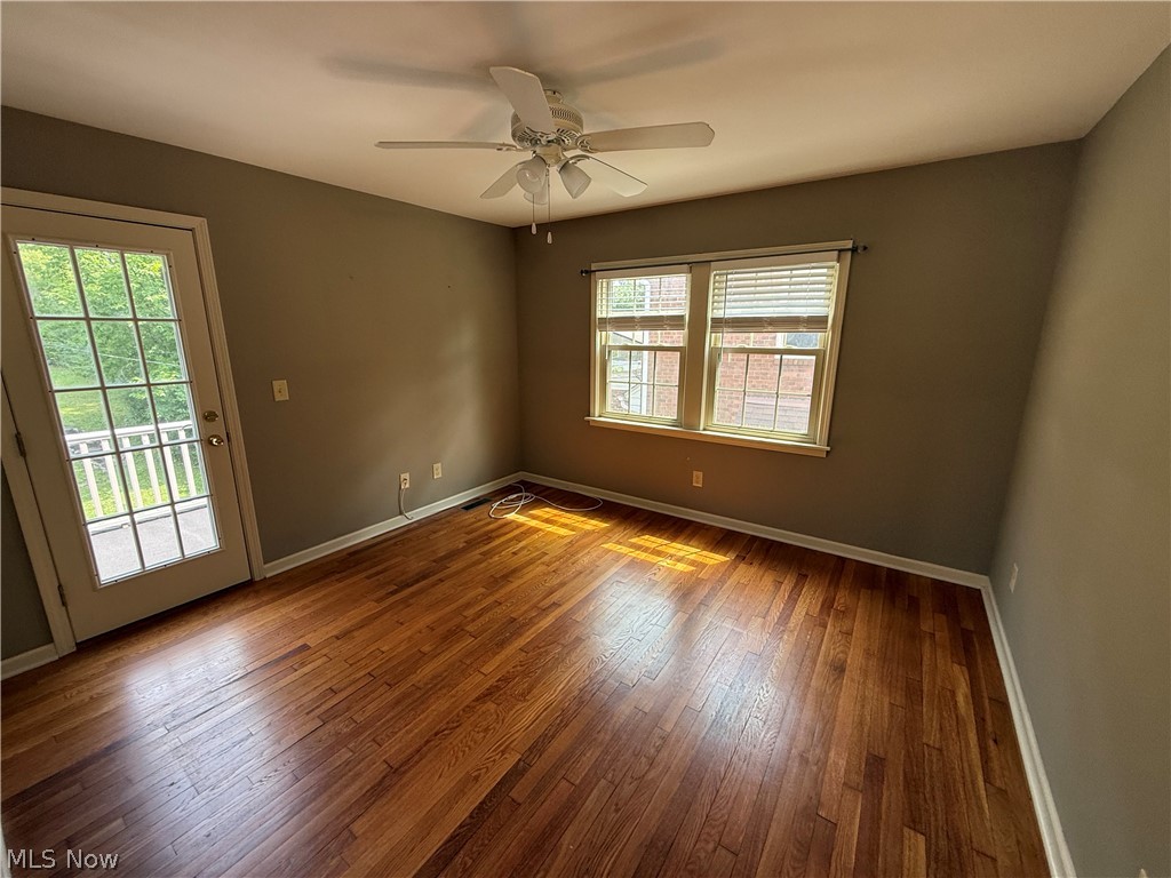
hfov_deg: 102.1
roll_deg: -0.2
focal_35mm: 14
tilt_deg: -12.7
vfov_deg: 85.7
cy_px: 439
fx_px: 474
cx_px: 586
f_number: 2.2
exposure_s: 1/99
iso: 125
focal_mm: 2.22
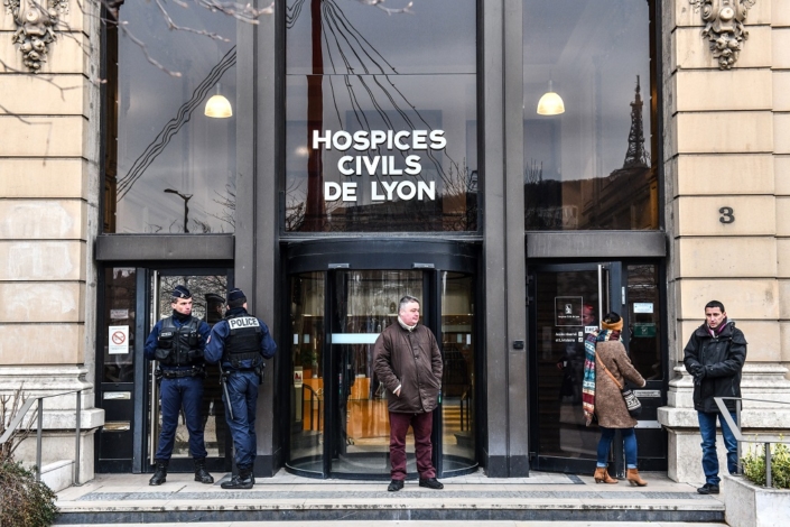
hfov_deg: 43.6
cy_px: 264
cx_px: 395
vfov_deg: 29.9
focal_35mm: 45
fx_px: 987
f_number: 4.5
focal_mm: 45
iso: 1000
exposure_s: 1/125
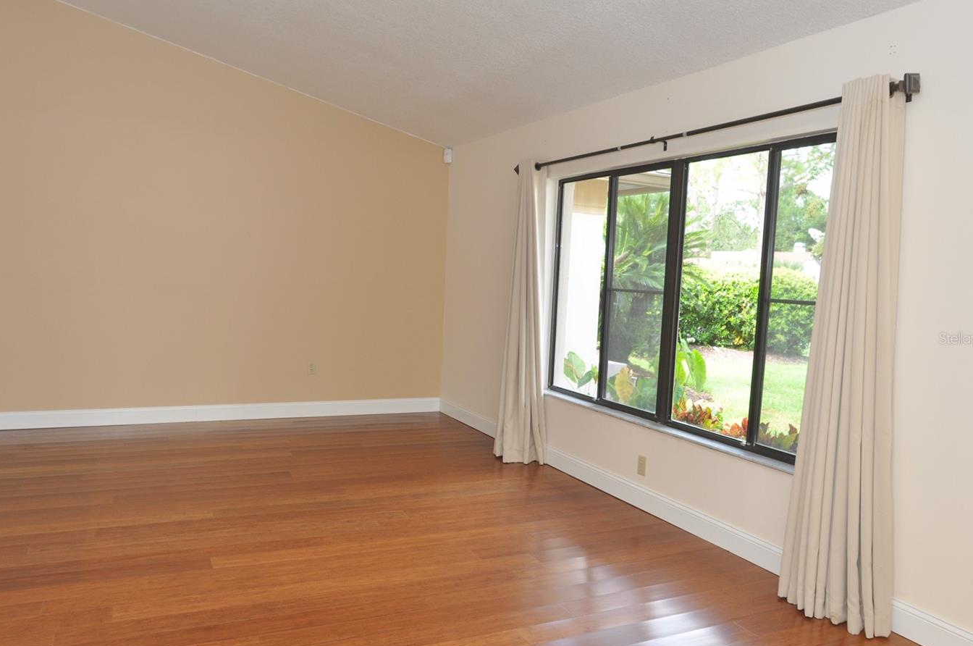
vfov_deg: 51.1
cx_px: 424
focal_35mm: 25
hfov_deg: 71.3
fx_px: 675
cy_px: 338
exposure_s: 1/80
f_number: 4.5
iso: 400
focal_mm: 14
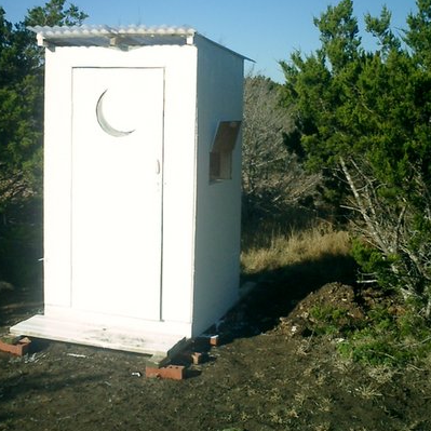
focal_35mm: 51
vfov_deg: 33.3
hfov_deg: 33.3
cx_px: 180
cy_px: 179
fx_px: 718
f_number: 3.2
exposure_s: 1/2000
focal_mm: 7.5
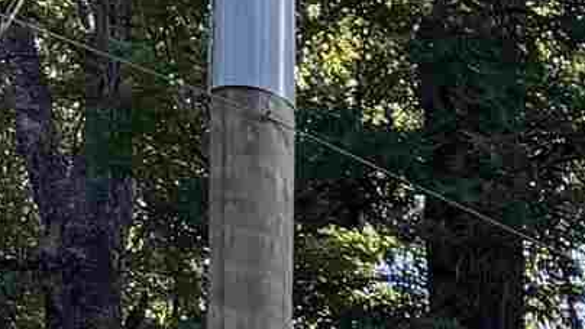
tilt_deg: +4.7
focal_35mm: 199
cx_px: 1823
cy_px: 1430
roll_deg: +1.3
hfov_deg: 8.7
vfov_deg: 5.2
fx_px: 3086
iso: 100
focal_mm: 6.76
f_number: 1.78
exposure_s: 1/397
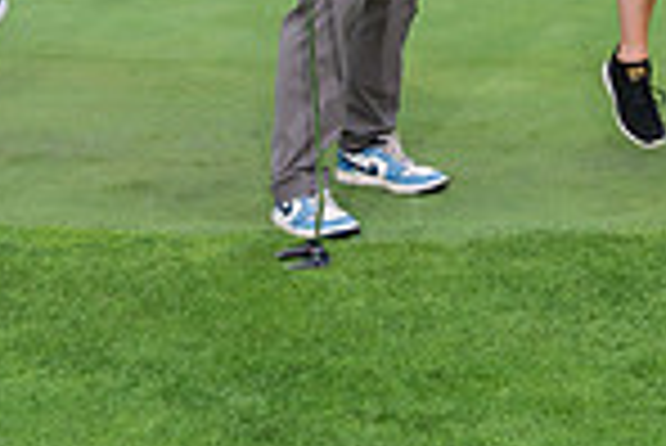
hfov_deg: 20.8
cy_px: -277
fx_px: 1741
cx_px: 693
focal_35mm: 94
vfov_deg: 13.5
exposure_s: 1/400
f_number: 5.6
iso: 320
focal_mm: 24
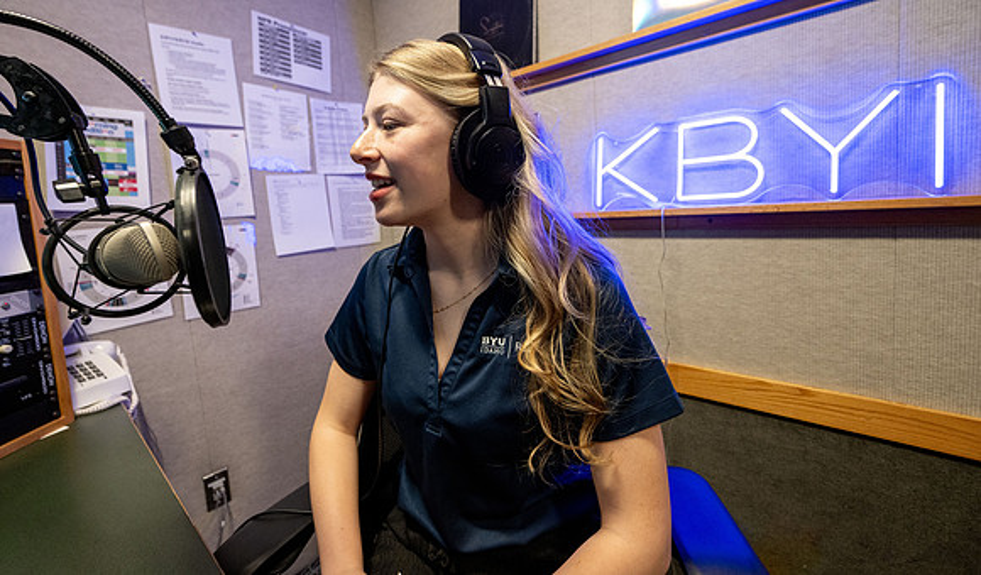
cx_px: 490
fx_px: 422
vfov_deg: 68.2
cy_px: 251
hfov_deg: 98.5
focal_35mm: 16
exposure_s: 1/160
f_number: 4
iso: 1250
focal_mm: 15.5
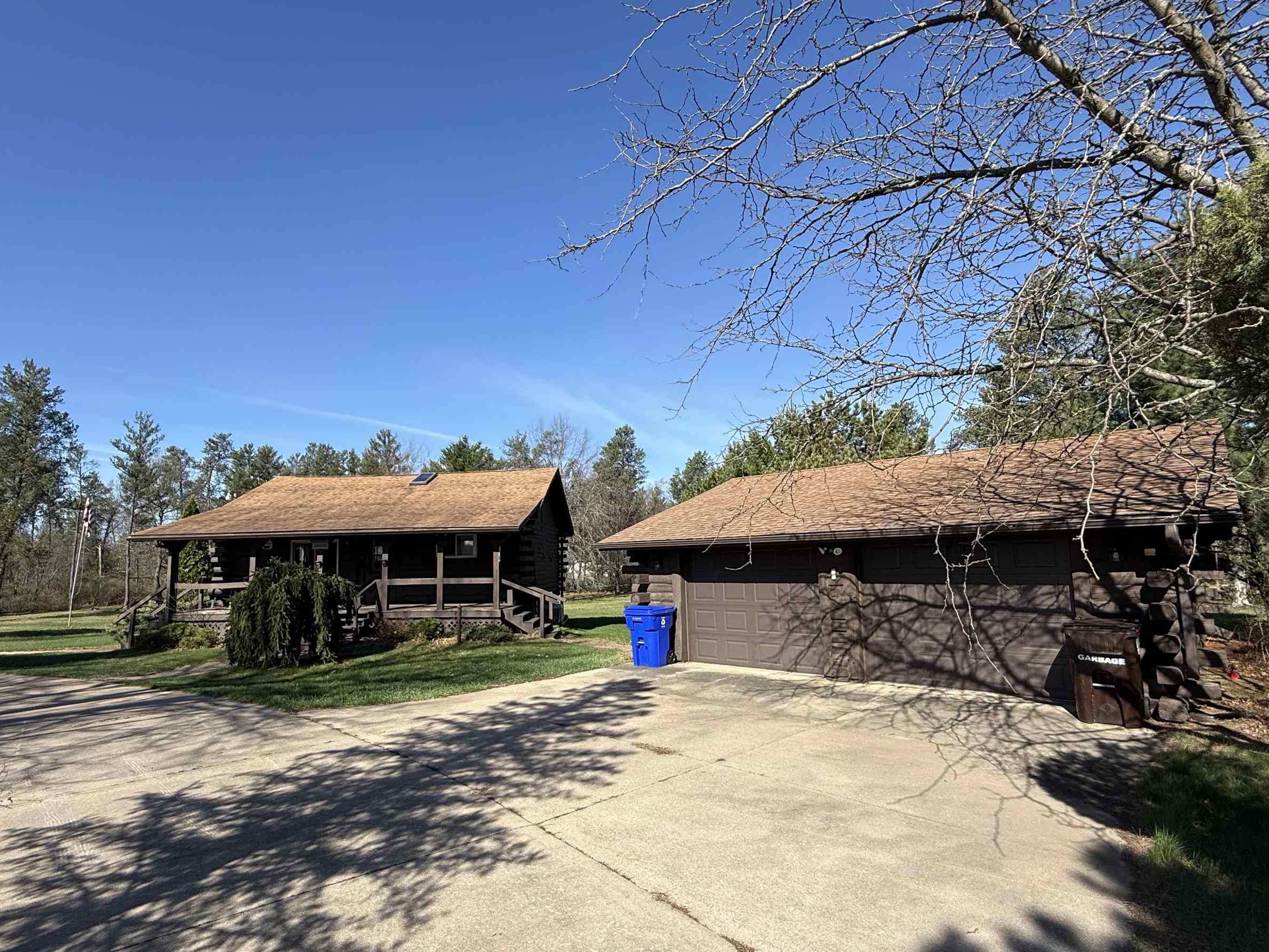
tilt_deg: +6.0
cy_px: 492
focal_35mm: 18
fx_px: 660
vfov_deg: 71.6
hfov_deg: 87.7
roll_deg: +1.3
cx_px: 601
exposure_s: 1/1534
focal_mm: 2.22
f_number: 2.2
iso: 50
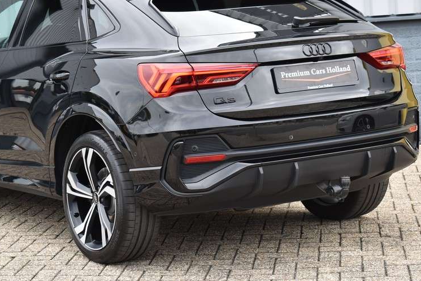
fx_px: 1158
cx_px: 155
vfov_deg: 13.8
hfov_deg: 20.6
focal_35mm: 99
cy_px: 92
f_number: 7.1
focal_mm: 48
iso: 400
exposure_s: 1/200
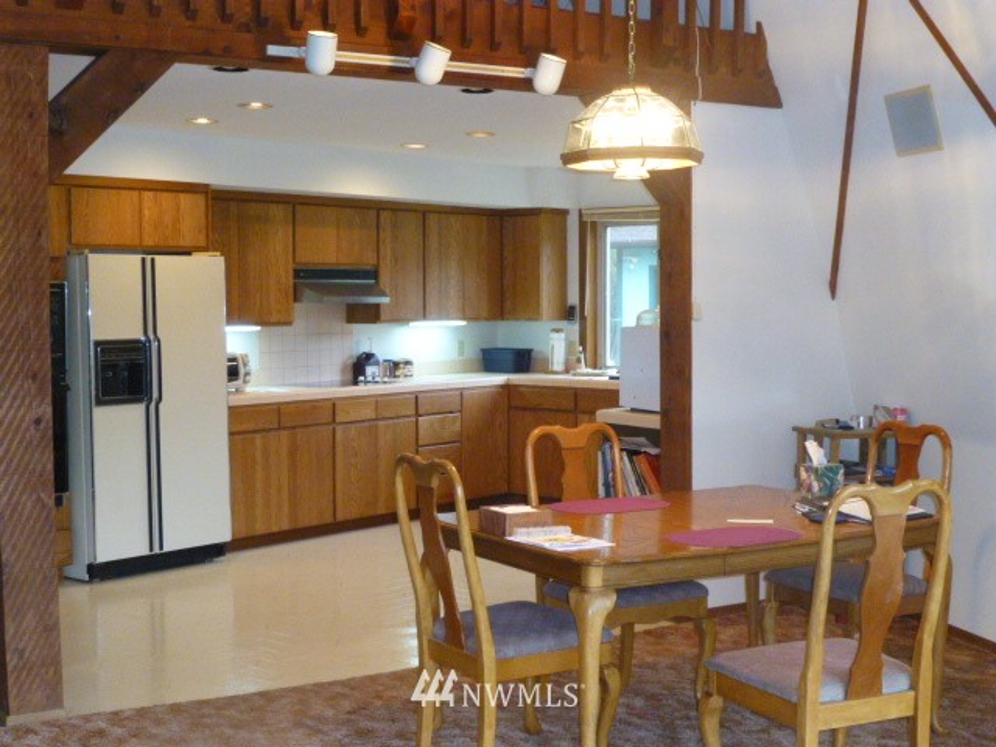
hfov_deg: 39.7
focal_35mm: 48
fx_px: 1381
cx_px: 498
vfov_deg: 30.3
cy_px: 374
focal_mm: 8.6
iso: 1000
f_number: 4
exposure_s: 1/60
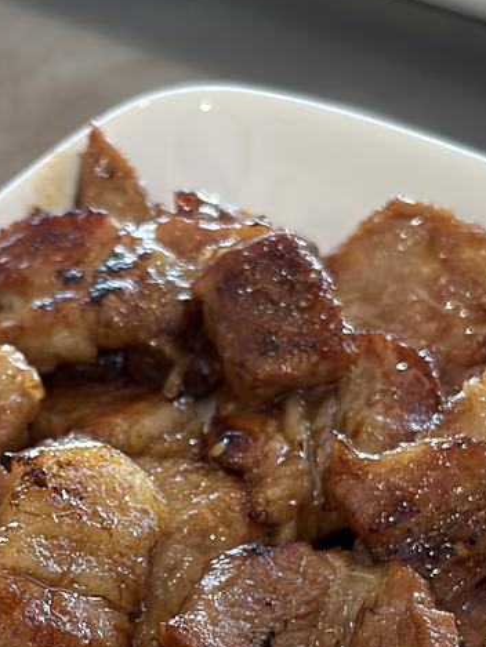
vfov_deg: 13.8
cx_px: 10
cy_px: 578
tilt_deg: -44.0
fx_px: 2657
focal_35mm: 142
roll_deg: +6.7
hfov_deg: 10.4
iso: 125
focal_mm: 5.96
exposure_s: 1/50
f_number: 1.6
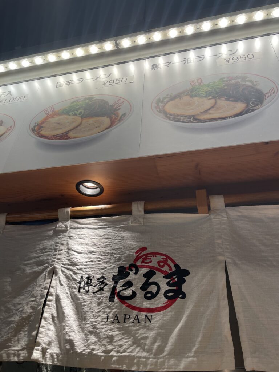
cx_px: 140
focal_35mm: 26
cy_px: 186
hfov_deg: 53.1
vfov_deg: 67.3
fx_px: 279
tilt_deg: +37.6
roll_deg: -2.8
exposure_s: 1/100
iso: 32
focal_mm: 4.2
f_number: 1.6
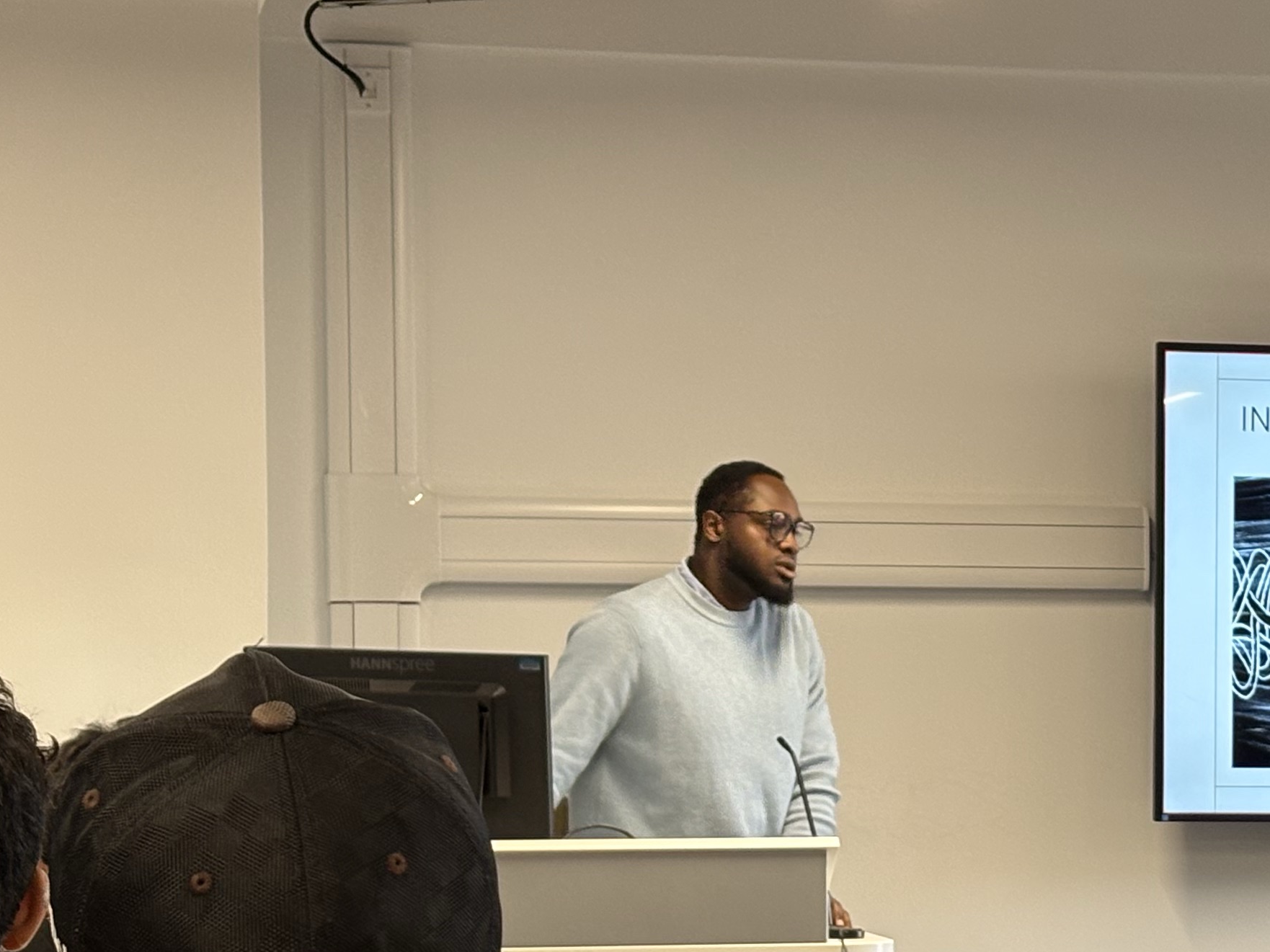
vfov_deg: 12.4
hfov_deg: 16.4
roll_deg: +0.7
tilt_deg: +0.5
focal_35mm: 119
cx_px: 1123
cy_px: 789
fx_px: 4365
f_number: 1.6
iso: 64
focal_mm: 5.96
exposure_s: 1/50
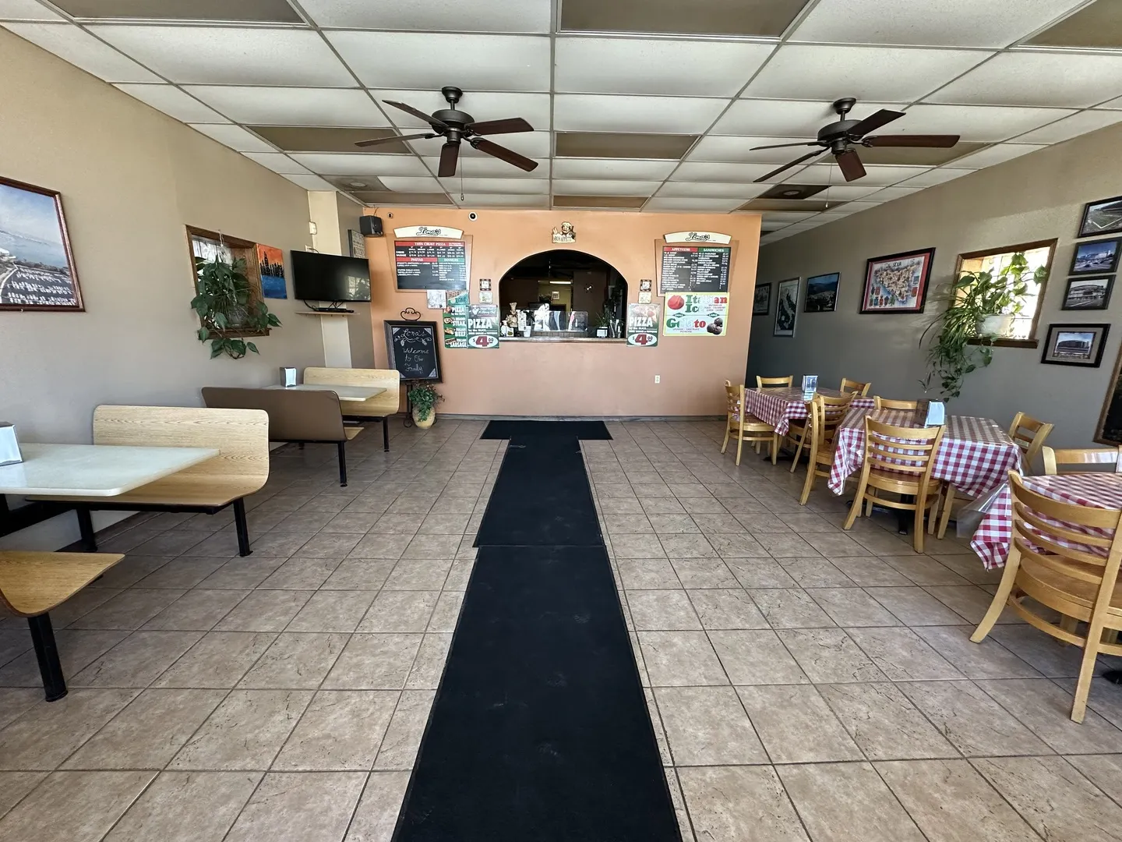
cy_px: 421
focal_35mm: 14
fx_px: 454
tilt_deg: -12.8
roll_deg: -1.2
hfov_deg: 102.1
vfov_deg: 85.7
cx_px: 561
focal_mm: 2.22
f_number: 2.2
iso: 320
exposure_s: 1/99
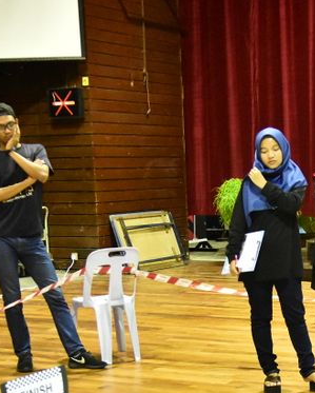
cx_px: 312
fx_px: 989
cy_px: 358
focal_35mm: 85
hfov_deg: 17.7
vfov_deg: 21.9
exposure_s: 1/80
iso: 4000
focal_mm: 22
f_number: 2.8
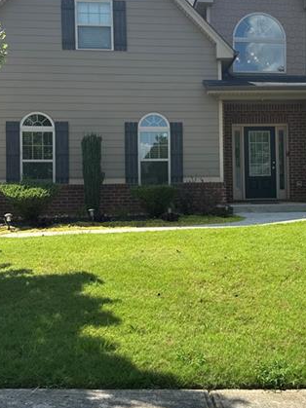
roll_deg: +1.3
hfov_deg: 32.5
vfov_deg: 42.9
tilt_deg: -0.3
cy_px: 189
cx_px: 209
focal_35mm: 44
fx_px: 519
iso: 80
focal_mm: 6.76
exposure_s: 1/2959
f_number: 1.78
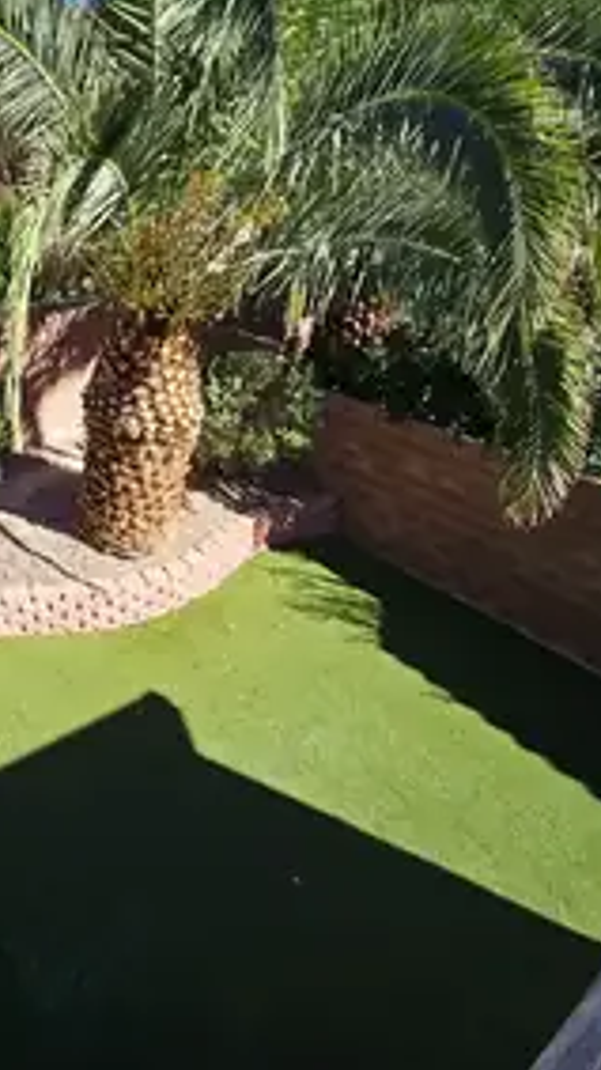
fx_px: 567
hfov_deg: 49.5
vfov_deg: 86.6
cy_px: 526
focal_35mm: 20
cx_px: 57
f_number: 2.2
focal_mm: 2.2
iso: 50
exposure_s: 1/1559
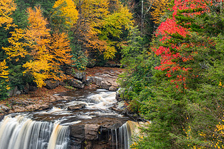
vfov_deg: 9.4
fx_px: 908
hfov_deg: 14.1
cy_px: 111
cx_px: 100
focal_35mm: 146
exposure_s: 1/1.67
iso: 64
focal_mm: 82
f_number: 13
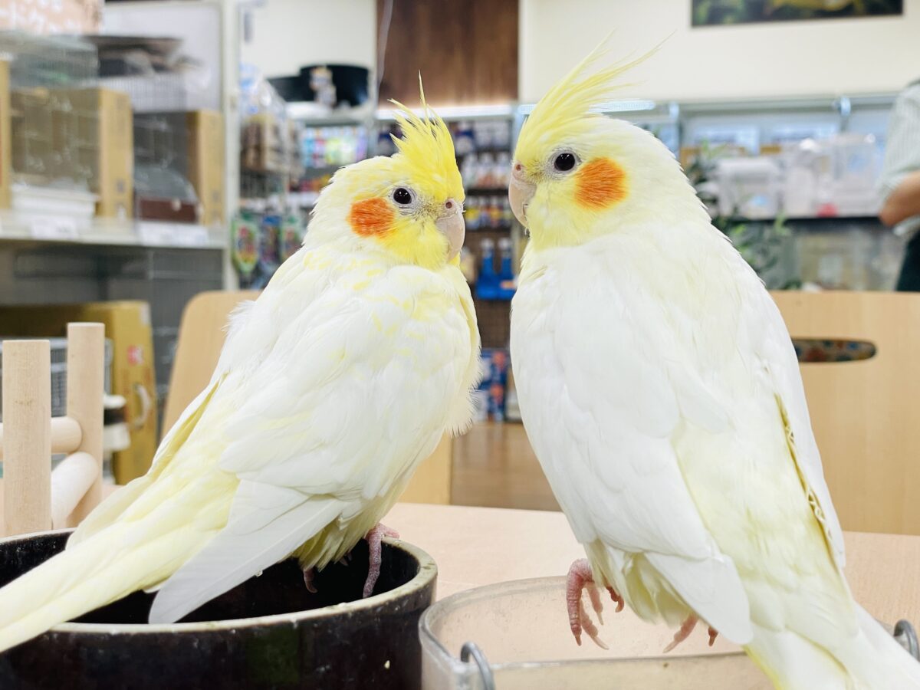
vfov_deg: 28.0
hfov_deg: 36.8
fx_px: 1382
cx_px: 460
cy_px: 345
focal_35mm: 52
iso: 64
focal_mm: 6
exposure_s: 1/100
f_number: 2
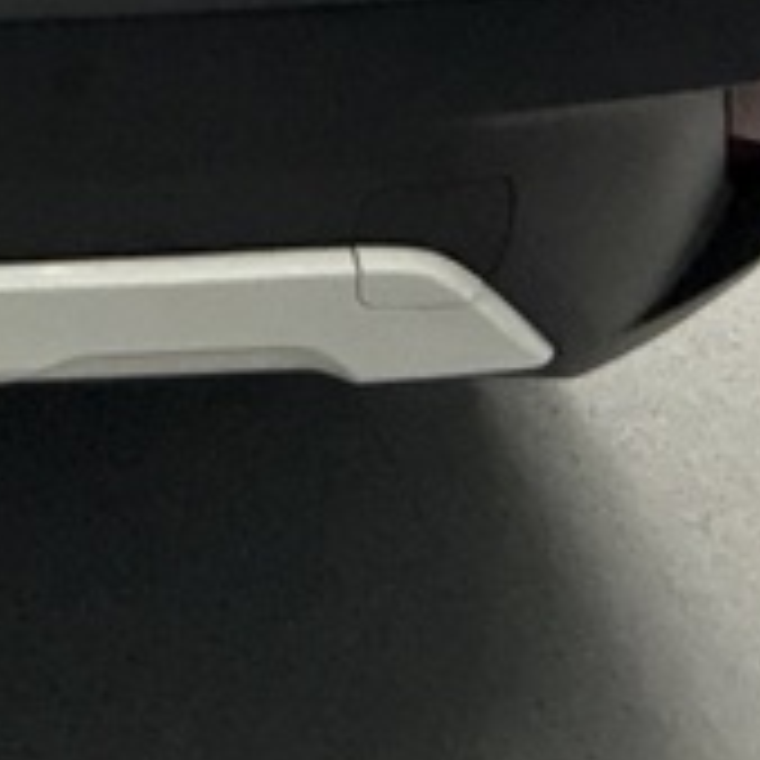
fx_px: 1863
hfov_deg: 18.7
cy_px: -742
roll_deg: +0.8
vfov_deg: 17.2
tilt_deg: -10.7
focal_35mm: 75
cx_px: -540
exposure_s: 1/100
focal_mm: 2.22
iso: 200
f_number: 2.2
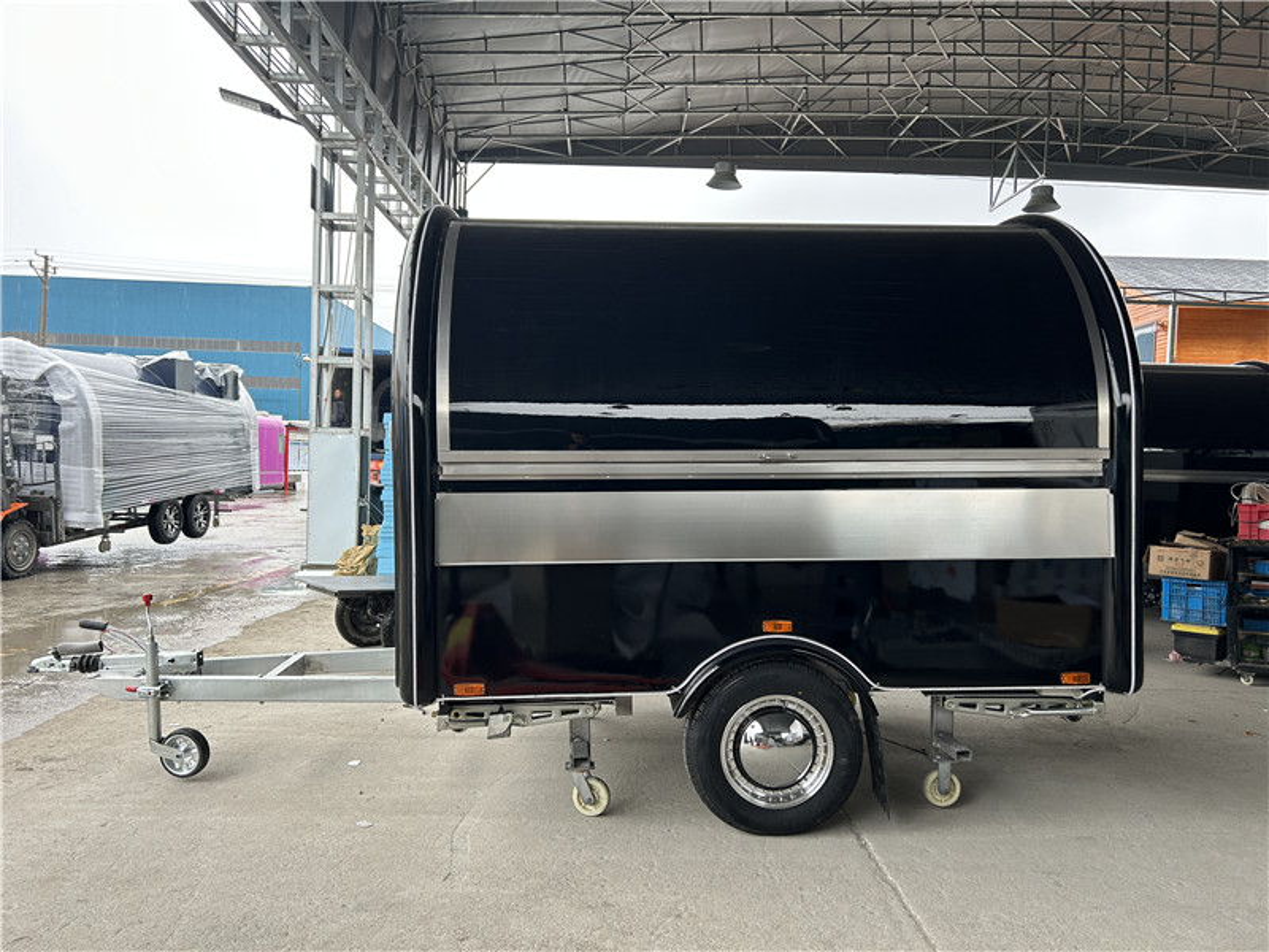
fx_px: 953
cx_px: 634
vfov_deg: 53.1
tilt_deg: -1.3
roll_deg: -1.6
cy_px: 476
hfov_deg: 67.3
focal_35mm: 26
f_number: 1.5
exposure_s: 1/121
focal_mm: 5.7
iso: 40
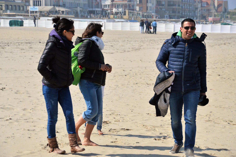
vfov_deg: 8.7
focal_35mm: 158
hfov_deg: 13.1
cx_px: 118
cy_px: 78
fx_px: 1032
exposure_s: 1/4000
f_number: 9
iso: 800
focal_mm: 105
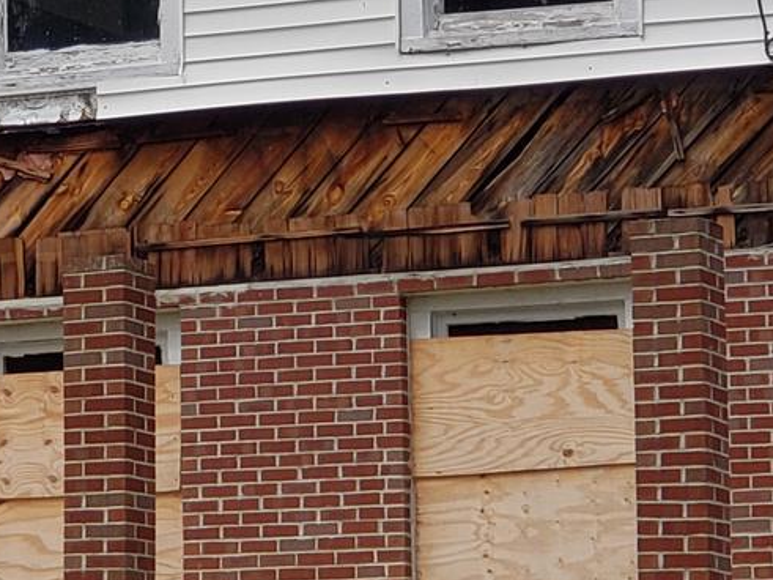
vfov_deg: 6.8
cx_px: -20
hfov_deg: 9.1
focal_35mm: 217
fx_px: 4845
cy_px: 252
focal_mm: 6
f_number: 2.4
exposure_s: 1/580
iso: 32
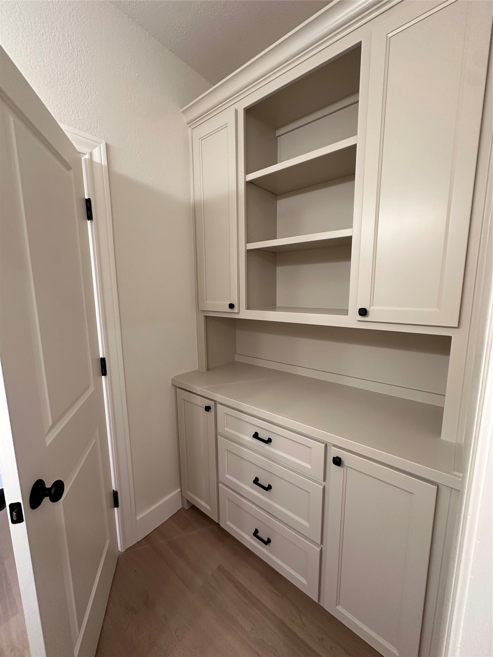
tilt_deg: -7.5
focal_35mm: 14
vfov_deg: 102.1
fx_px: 266
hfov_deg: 85.7
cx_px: 246
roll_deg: +1.6
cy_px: 328
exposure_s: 1/60
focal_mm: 2.22
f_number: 2.2
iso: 160
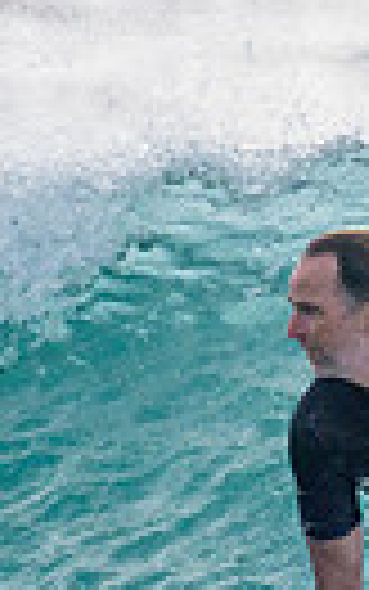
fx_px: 72681
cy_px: 588
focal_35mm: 4522
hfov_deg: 0.3
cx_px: 384
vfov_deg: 0.5
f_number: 11
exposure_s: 1/2000
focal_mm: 800
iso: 800
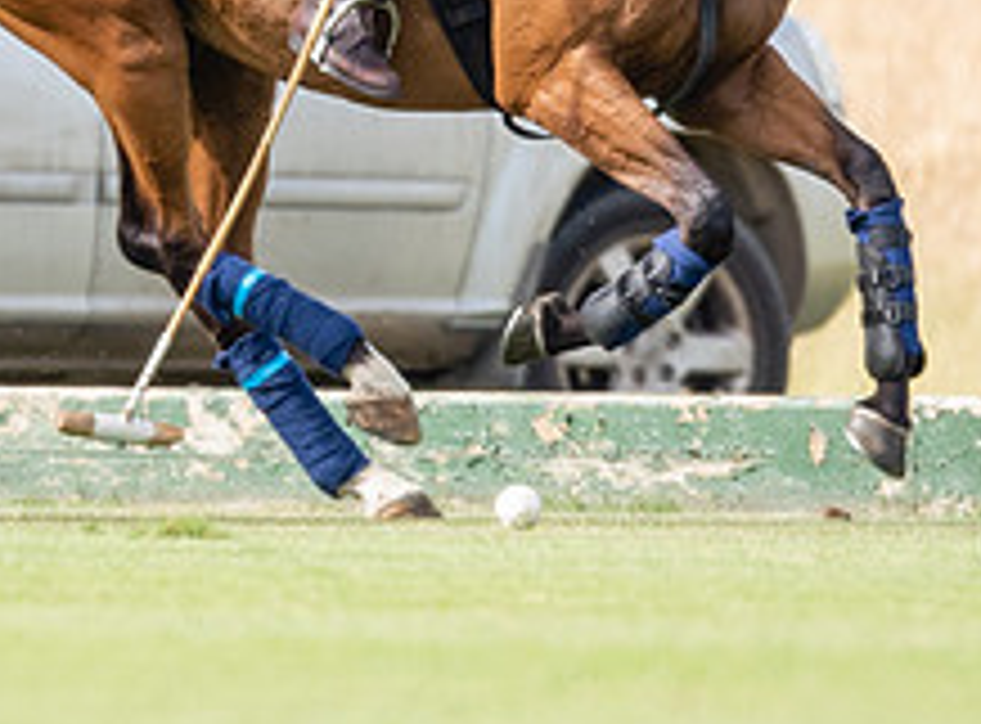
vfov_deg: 0.5
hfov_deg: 0.7
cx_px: 181
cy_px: 386
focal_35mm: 2997
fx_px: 84468
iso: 400
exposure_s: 1/1250
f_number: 4
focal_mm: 500
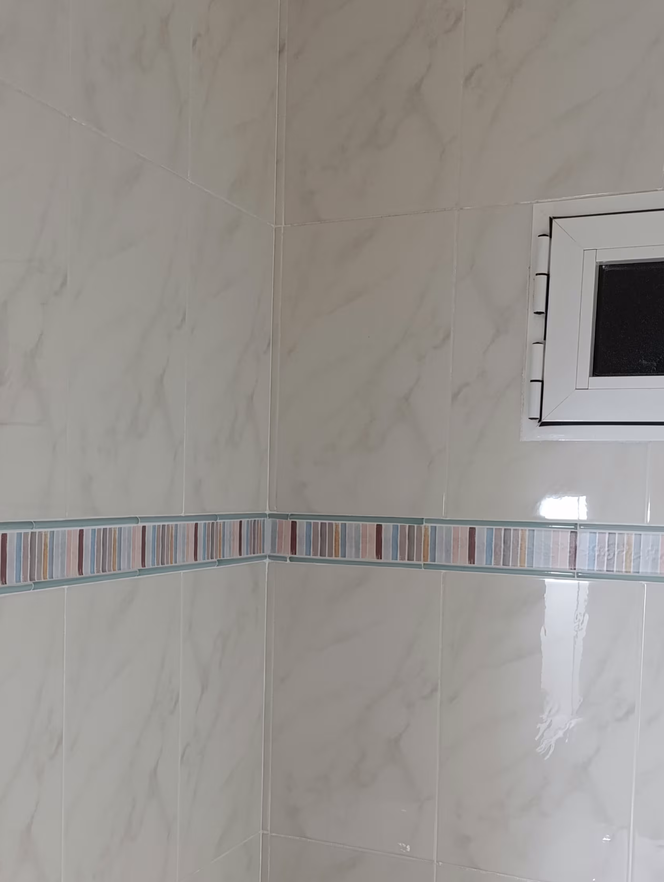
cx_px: 248
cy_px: 577
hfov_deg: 34.3
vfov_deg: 44.2
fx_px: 1072
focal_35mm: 42
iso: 1250
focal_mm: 6.14
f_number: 1.6
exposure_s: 1/50
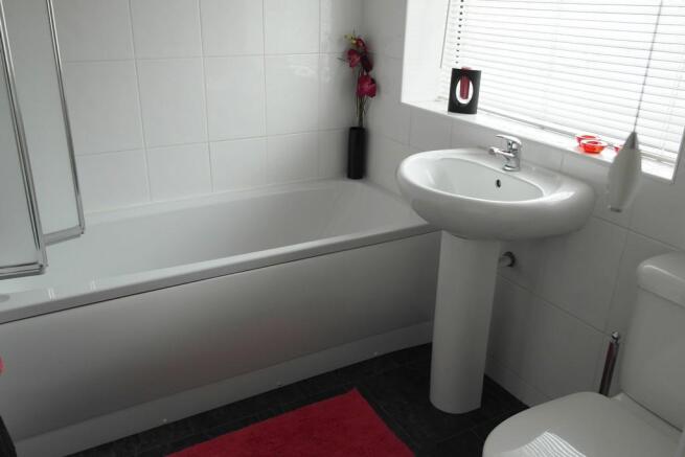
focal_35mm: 30
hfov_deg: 61.9
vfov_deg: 43.6
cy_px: 228
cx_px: 342
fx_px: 571
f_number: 3.5
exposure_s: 1/80
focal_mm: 20
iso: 200
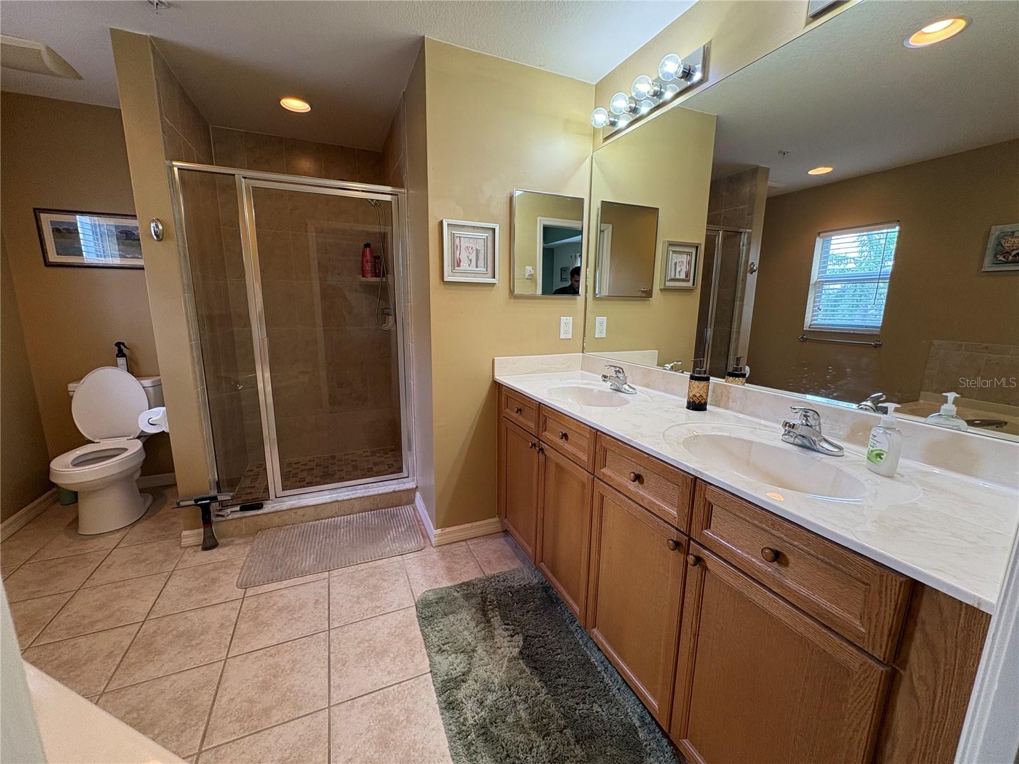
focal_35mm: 14
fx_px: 412
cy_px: 382
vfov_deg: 85.7
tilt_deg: -9.9
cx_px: 510
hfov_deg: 102.1
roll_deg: +0.3
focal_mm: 2.22
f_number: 2.2
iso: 125
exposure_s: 1/60
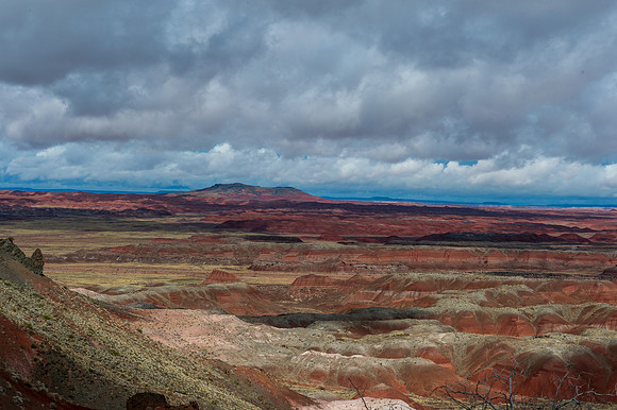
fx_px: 1199
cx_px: 308
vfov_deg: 19.4
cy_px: 205
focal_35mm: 70
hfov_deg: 28.9
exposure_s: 1/1000
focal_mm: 70
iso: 140
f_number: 16
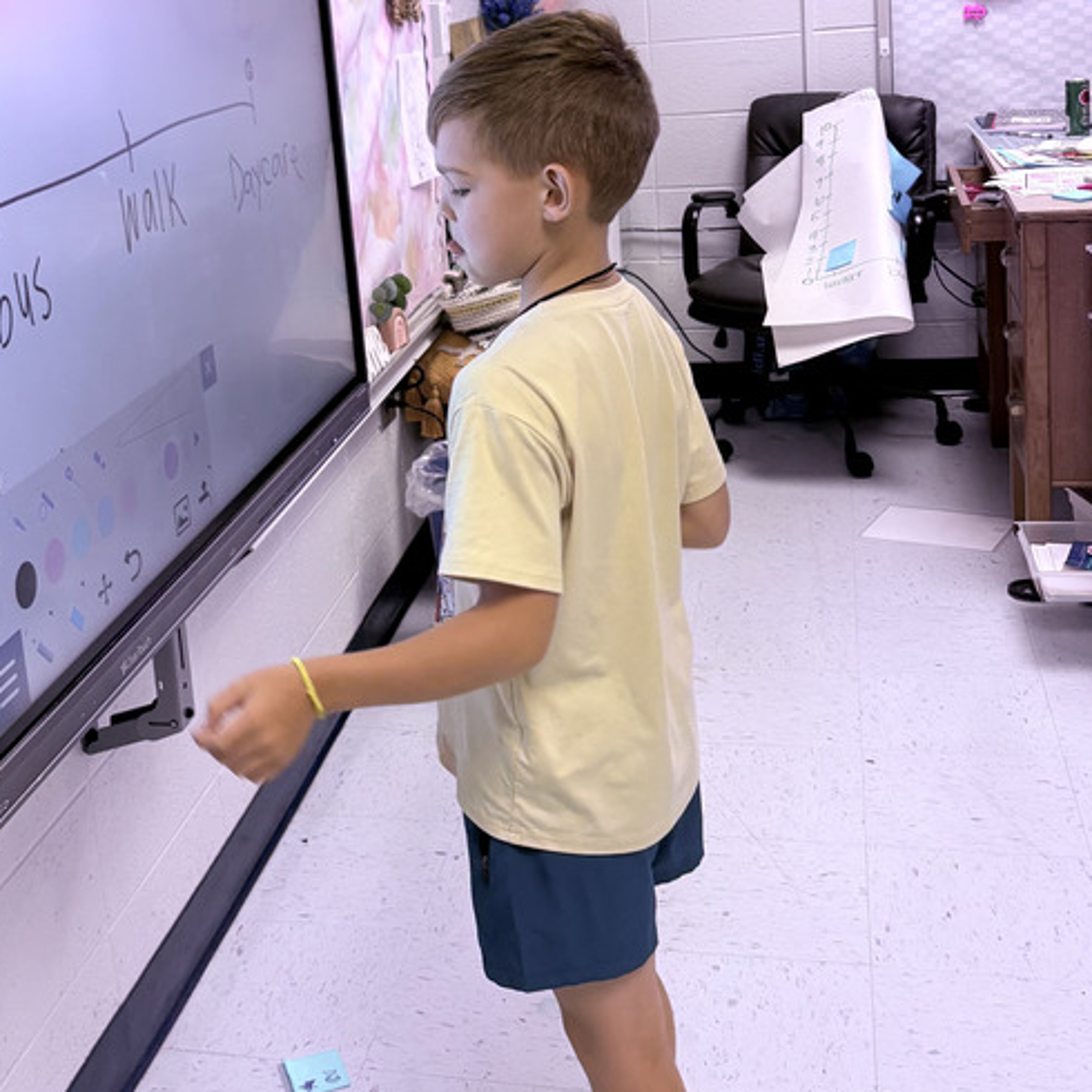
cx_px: 312
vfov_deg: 34.6
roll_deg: +5.4
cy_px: 267
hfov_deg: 34.8
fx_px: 1713
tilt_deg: -10.3
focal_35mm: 48
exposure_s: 1/60
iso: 100
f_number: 1.6
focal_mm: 5.96
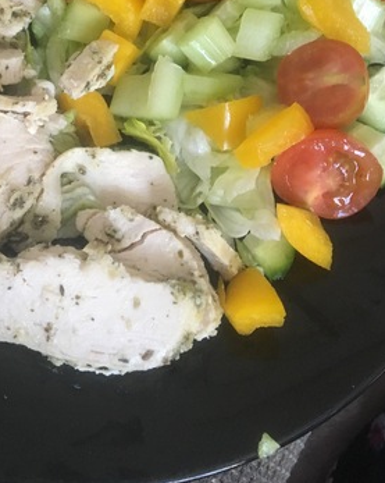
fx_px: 699
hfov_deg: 30.6
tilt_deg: -63.3
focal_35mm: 49
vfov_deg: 36.4
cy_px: 79
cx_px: 126
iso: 200
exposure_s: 1/25
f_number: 2.2
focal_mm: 4.15
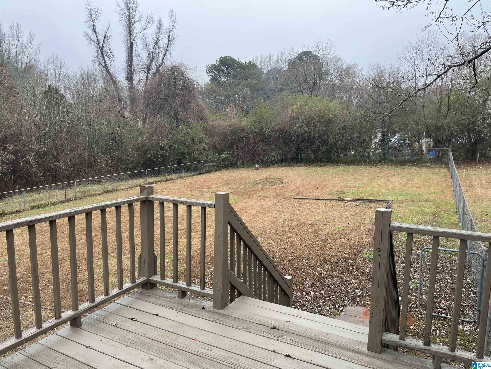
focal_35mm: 26
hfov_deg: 67.3
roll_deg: -2.3
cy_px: 184
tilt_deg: -8.1
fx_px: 369
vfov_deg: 53.1
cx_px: 246
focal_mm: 5.1
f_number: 1.6
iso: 50
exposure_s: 1/346
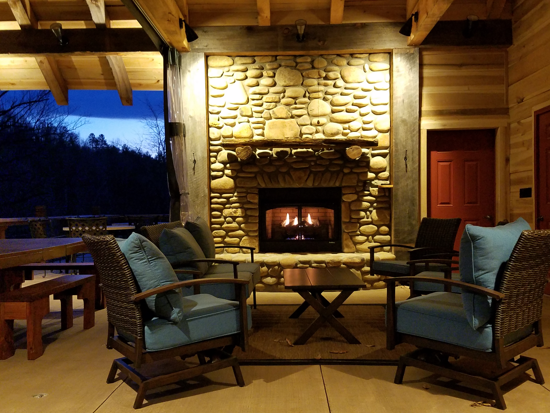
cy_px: 206
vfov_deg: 53.1
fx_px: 413
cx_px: 275
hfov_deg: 67.3
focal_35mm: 26
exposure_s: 1/11
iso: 200
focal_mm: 4.2
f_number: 1.7
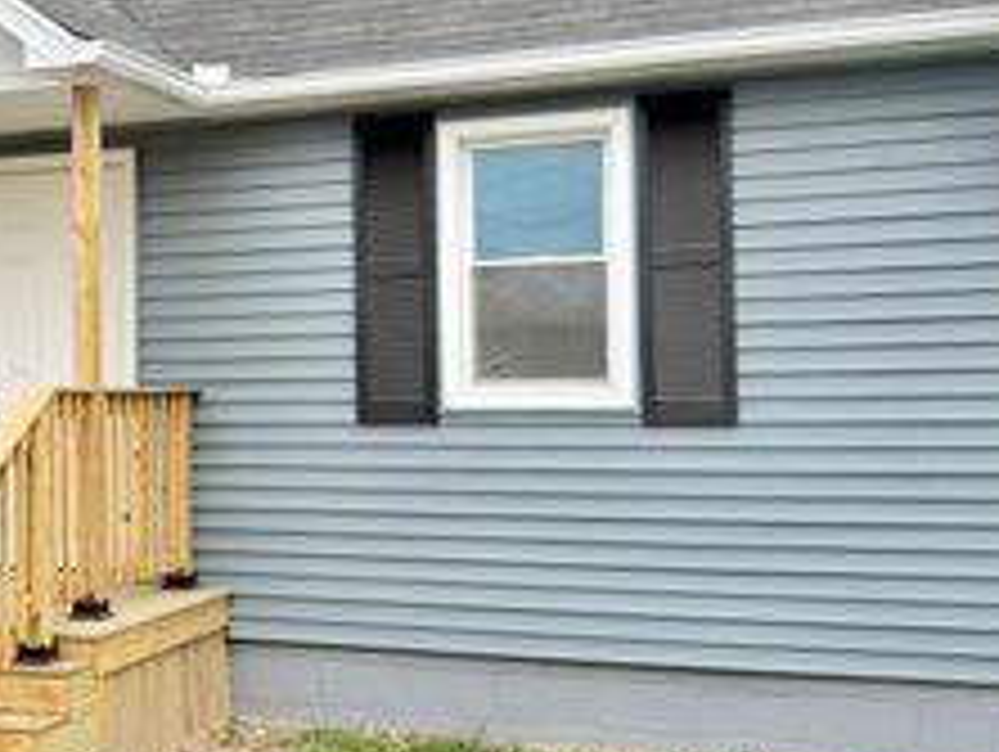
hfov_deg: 34.2
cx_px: 171
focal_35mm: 54
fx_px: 1560
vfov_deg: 27.0
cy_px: 290
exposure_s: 1/2179
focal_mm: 6.76
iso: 64
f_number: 1.78
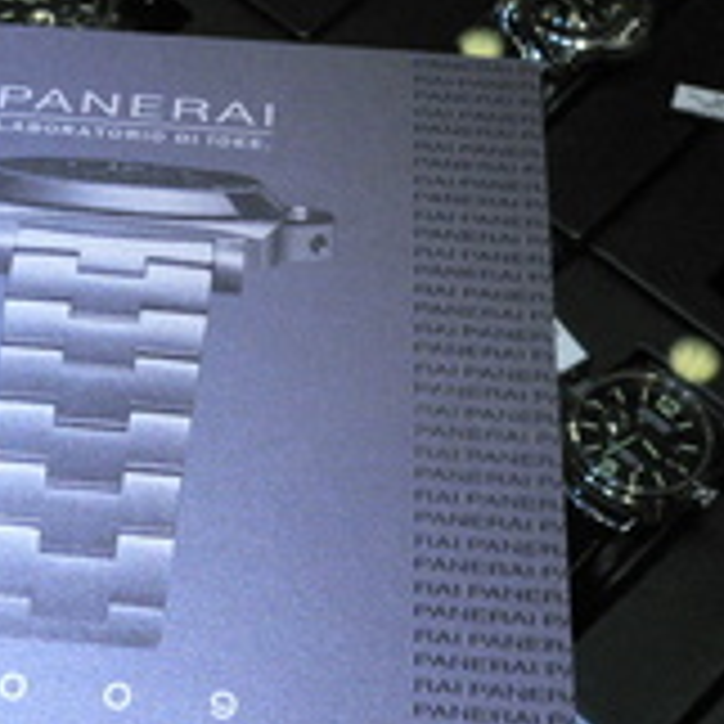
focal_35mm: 67
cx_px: 106
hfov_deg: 25.1
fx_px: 1585
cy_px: 382
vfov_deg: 25.7
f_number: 2.8
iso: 400
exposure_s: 1/640
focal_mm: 5.8
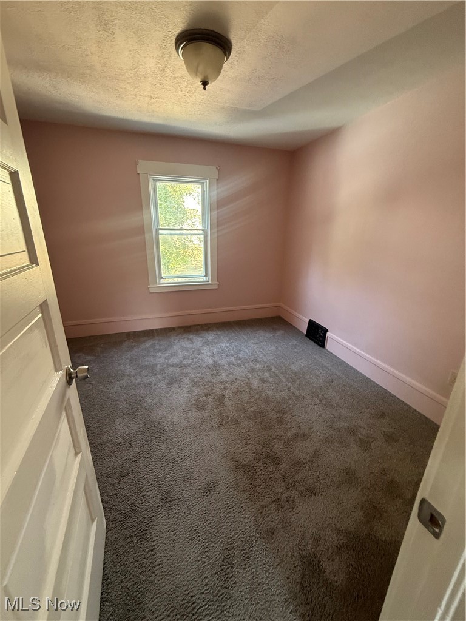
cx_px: 233
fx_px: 251
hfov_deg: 85.7
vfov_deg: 102.1
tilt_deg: -16.8
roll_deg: -2.0
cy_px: 310
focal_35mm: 14
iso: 320
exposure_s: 1/72
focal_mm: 2.22
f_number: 2.2
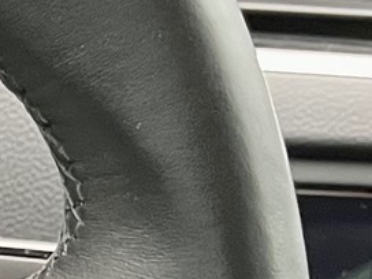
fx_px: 2074
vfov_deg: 7.6
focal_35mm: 193
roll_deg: +0.4
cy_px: 380
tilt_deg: -37.0
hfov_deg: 7.9
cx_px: -961
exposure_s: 1/88
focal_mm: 5.1
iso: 125
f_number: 1.6
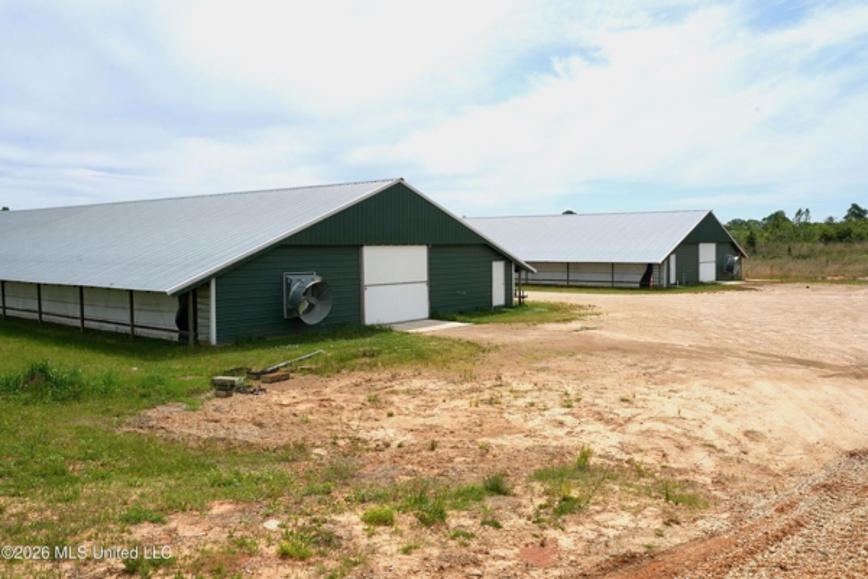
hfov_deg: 63.7
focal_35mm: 29
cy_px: 290
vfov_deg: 45.0
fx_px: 699
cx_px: 434
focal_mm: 29
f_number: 11
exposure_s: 1/800
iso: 320
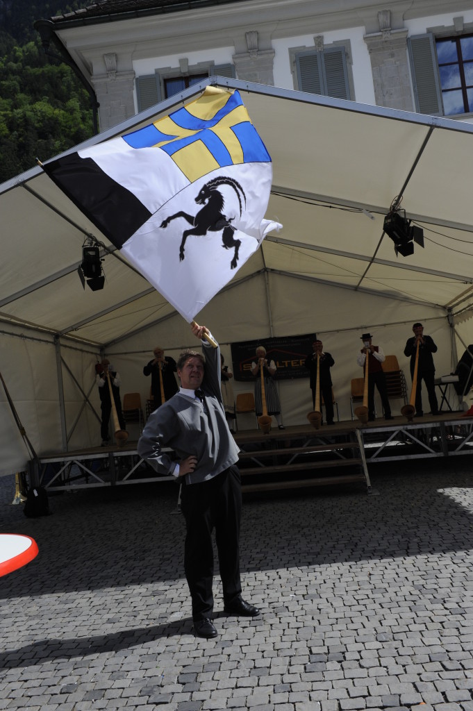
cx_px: 236
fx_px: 671
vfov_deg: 55.8
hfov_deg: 38.8
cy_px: 356
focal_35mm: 34
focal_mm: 34
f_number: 16
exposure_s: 1/640
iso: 1000
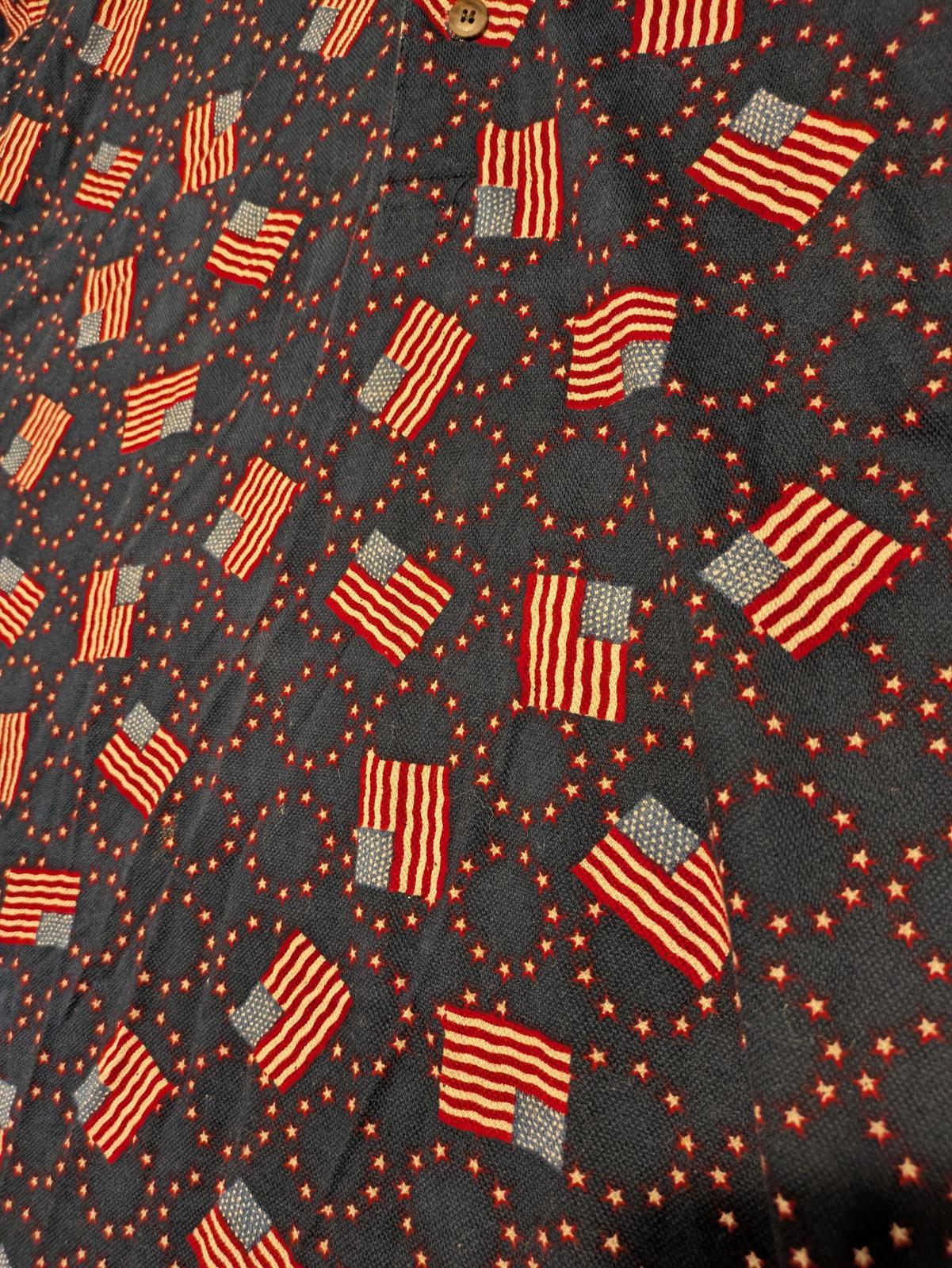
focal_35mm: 25
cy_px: 634
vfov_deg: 69.4
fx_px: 916
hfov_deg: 54.9
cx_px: 476
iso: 287
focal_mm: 5.43
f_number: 1.89
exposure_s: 1/40
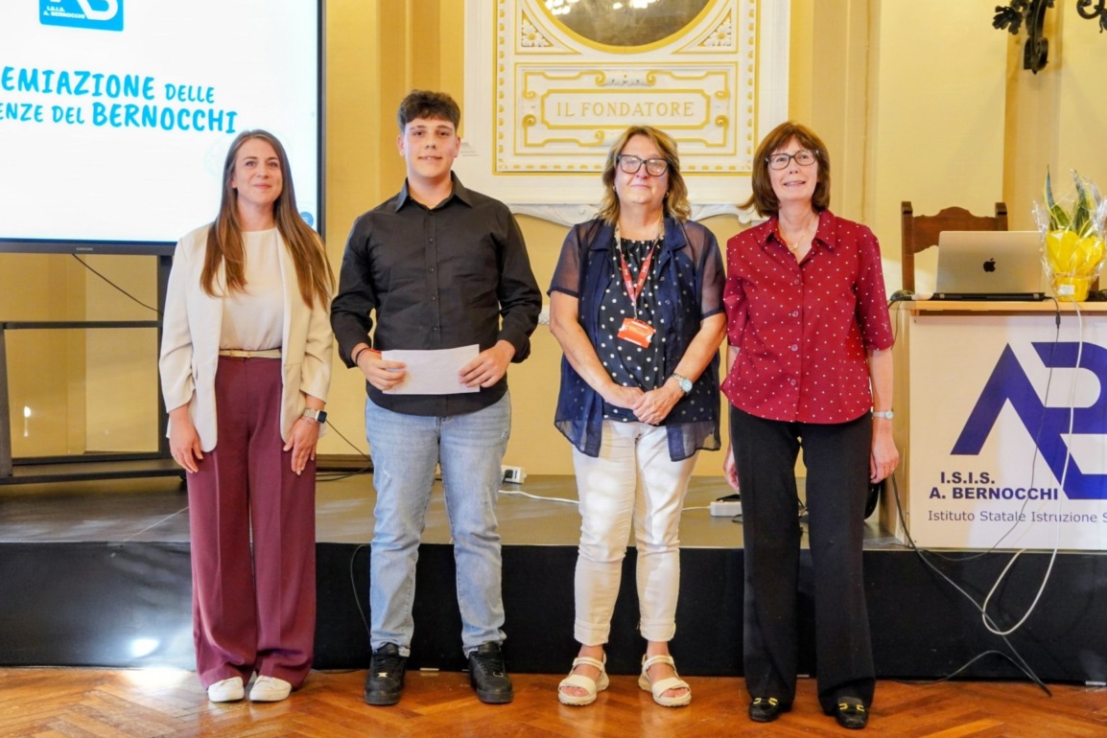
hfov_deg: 38.5
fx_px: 1586
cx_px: 507
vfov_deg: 26.2
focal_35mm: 52
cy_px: 369
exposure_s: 1/25
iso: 1250
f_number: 5.6
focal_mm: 31
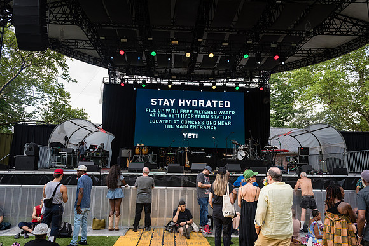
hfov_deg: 67.4
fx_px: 277
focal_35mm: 27
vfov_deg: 48.0
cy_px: 123
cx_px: 184
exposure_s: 1/640
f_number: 4.5
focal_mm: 27
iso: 1000
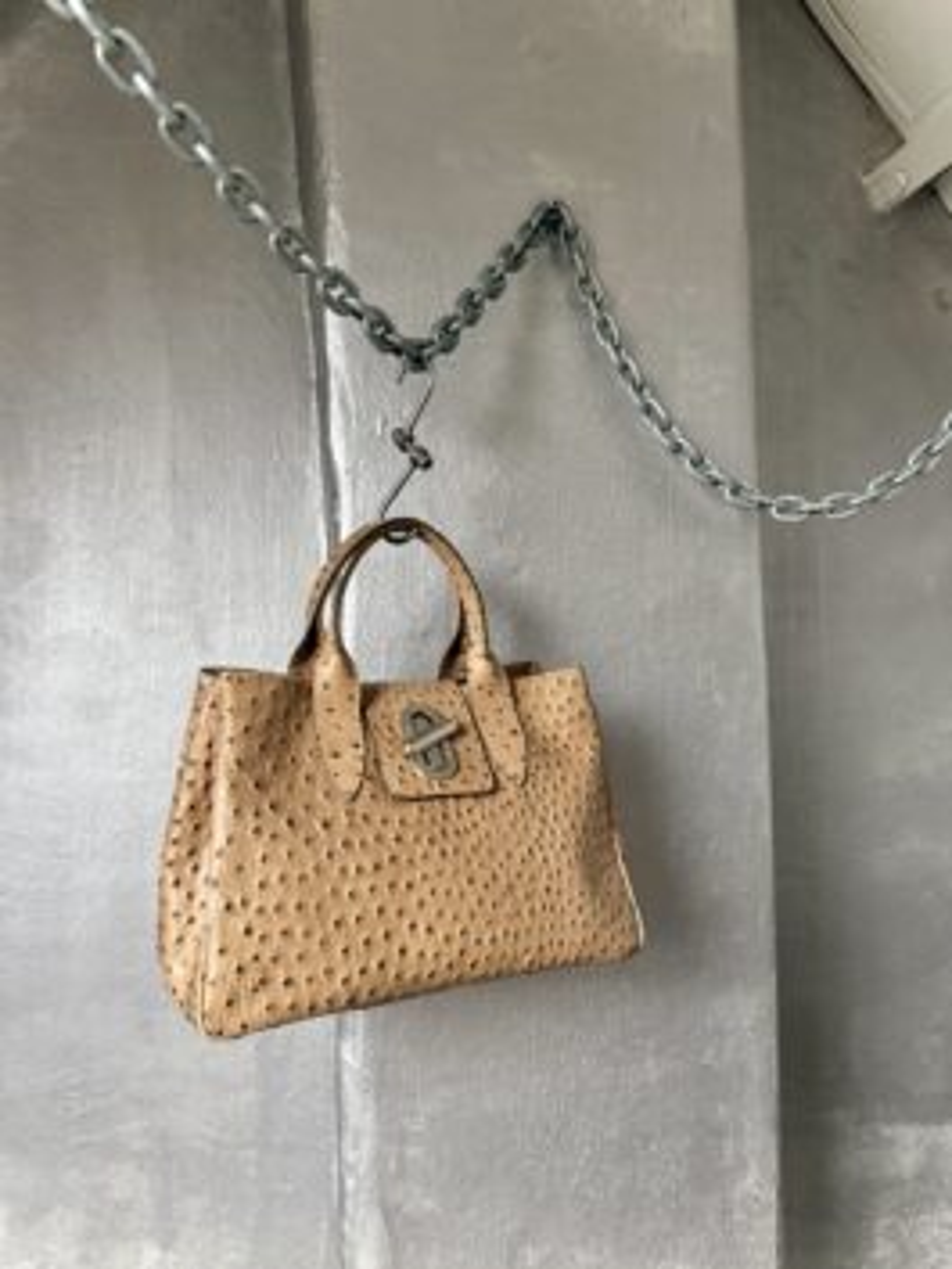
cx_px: 476
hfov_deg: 56.8
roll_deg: -0.6
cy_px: 634
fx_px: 880
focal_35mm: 24
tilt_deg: +0.8
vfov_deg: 71.6
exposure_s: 1/42
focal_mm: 6.76
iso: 800
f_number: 1.78
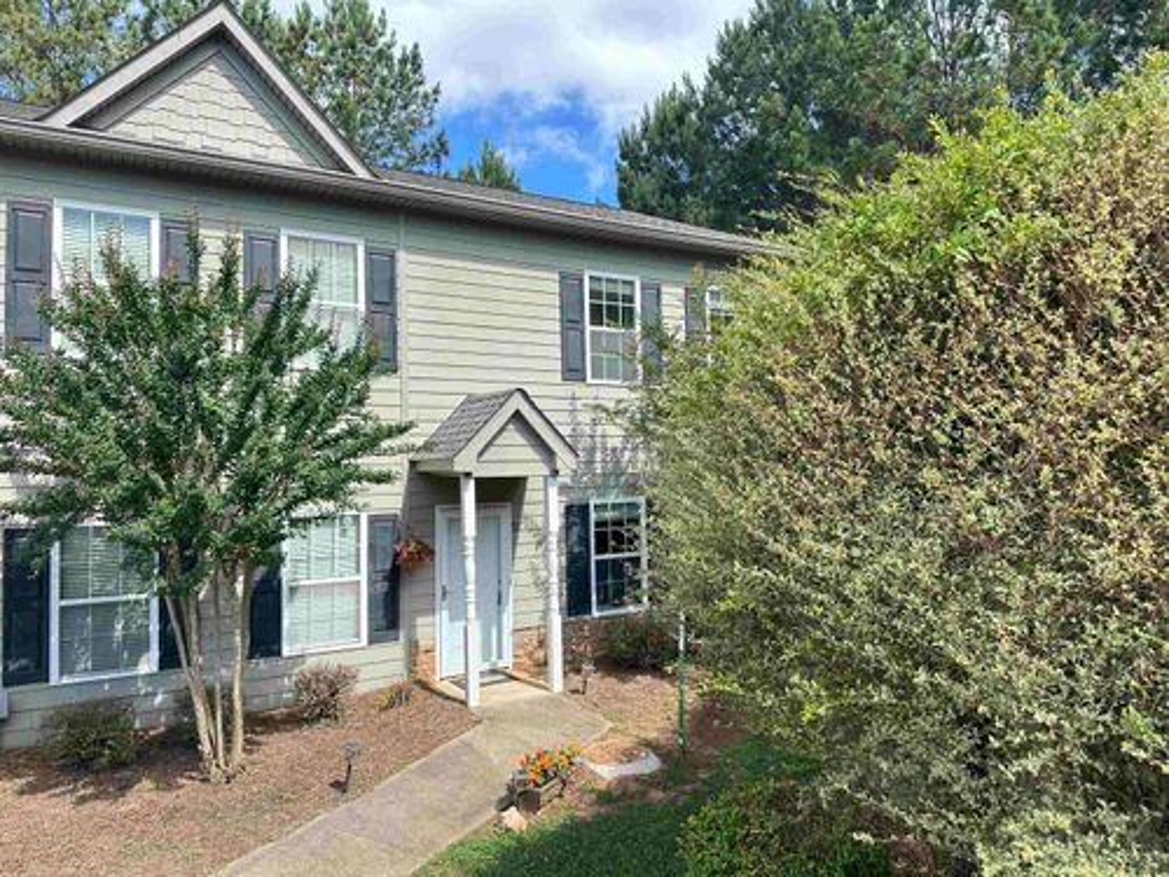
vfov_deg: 56.8
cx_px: 584
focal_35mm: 24
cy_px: 438
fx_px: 810
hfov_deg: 71.6
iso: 80
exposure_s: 1/1072
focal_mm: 6.86
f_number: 1.78
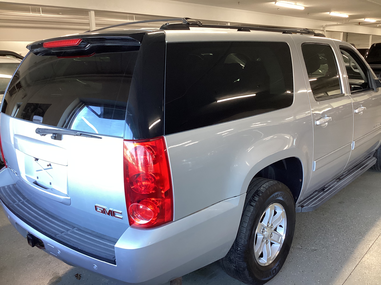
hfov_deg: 58.4
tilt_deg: -14.7
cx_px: 190
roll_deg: +1.1
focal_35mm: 31
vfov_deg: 45.4
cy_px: 142
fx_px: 341
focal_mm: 3.3
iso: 125
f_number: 2.4
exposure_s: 1/50
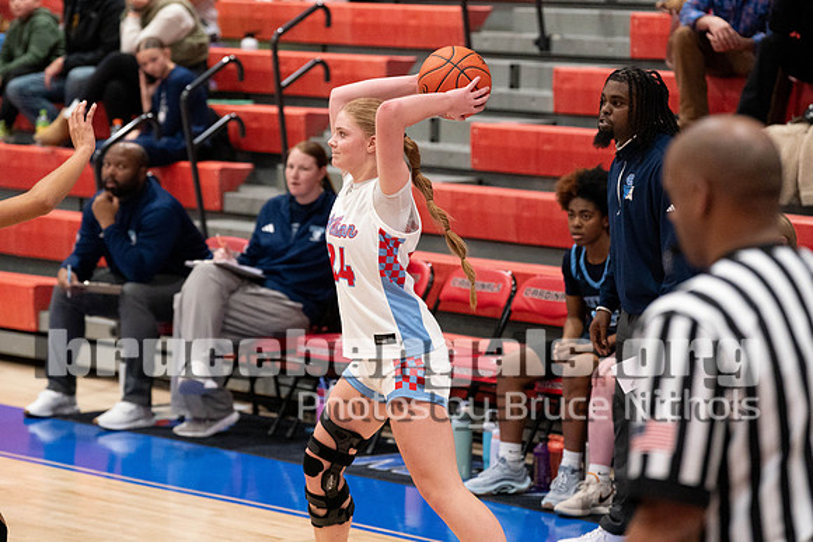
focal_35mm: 141
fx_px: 3194
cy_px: 225
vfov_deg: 9.7
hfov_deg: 14.5
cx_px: 406
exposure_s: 1/1000
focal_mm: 121
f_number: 2.8
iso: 6400
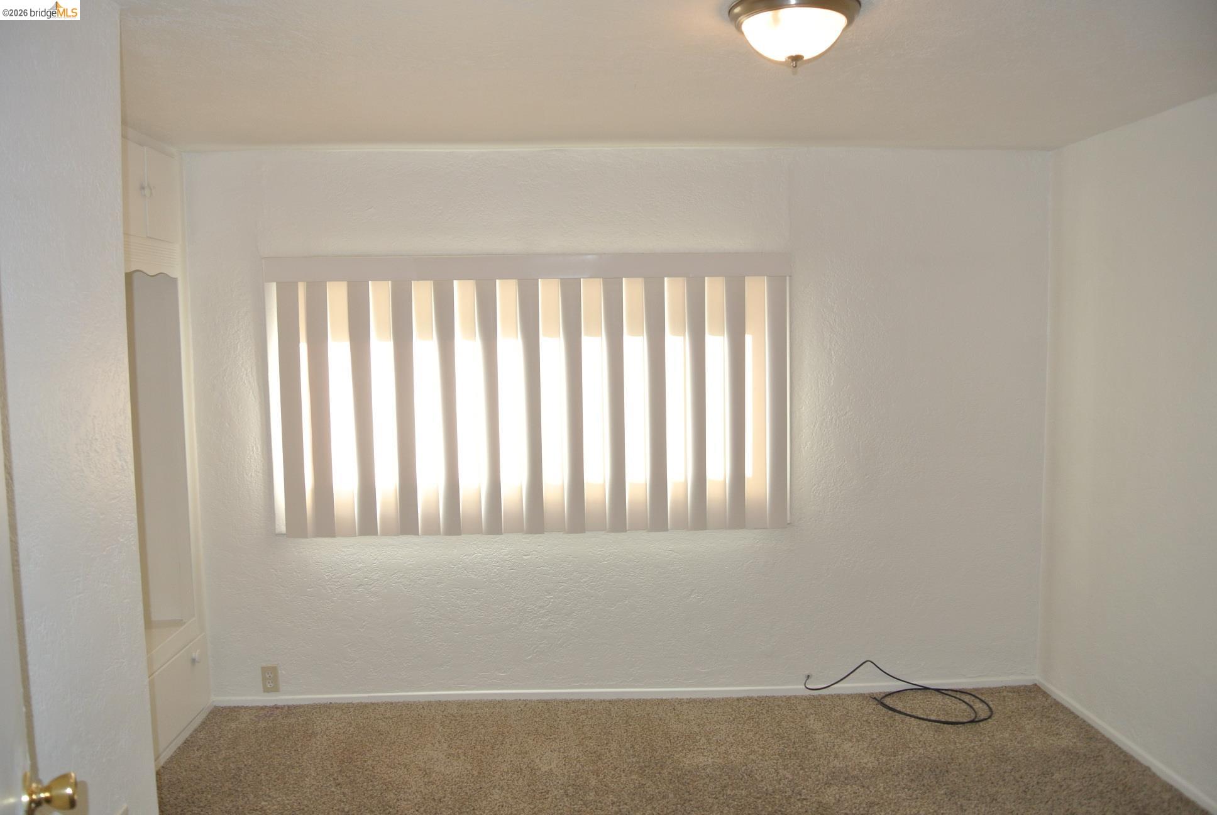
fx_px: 914
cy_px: 408
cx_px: 608
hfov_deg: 67.3
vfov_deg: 48.0
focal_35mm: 27
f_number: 3.5
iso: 200
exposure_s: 1/60
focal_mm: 10
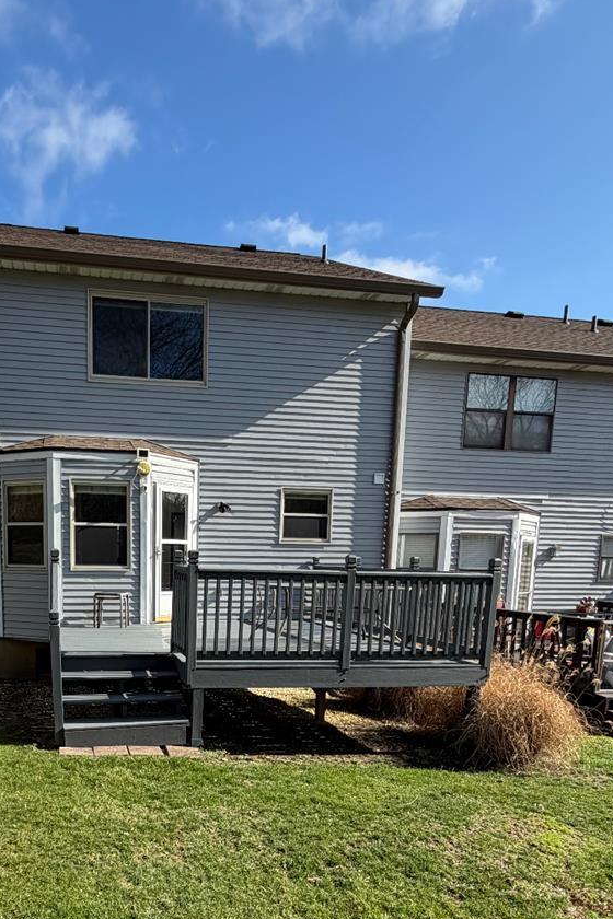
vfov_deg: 66.2
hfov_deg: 48.1
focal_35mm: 26
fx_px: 664
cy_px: 658
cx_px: 174
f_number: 2.2
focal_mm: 2.22
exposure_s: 1/770
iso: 32
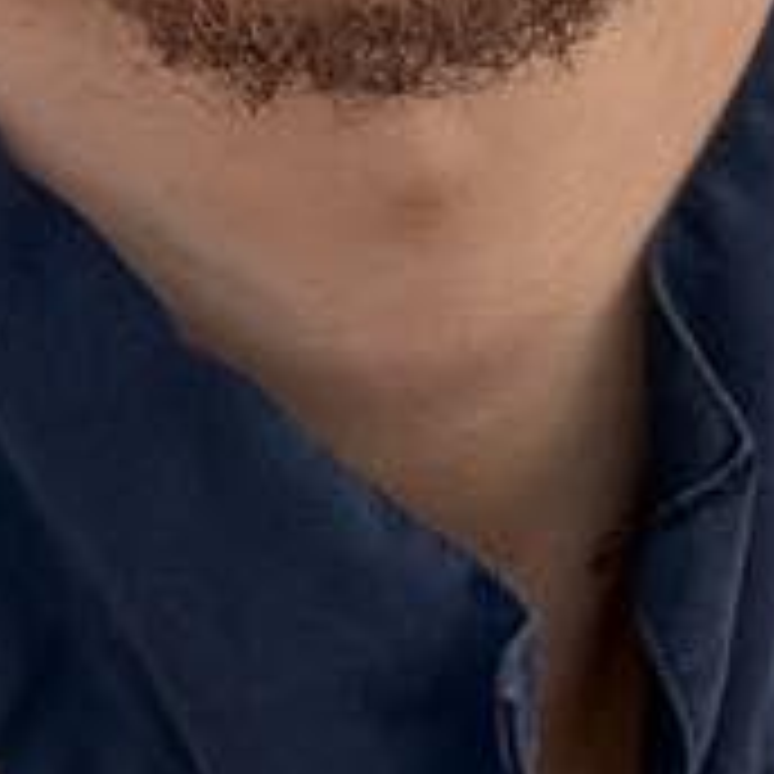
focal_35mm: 154
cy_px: -1035
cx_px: 436
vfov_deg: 10.0
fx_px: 3896
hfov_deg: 11.3
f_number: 1.9
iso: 40
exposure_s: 1/443
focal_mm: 2.69
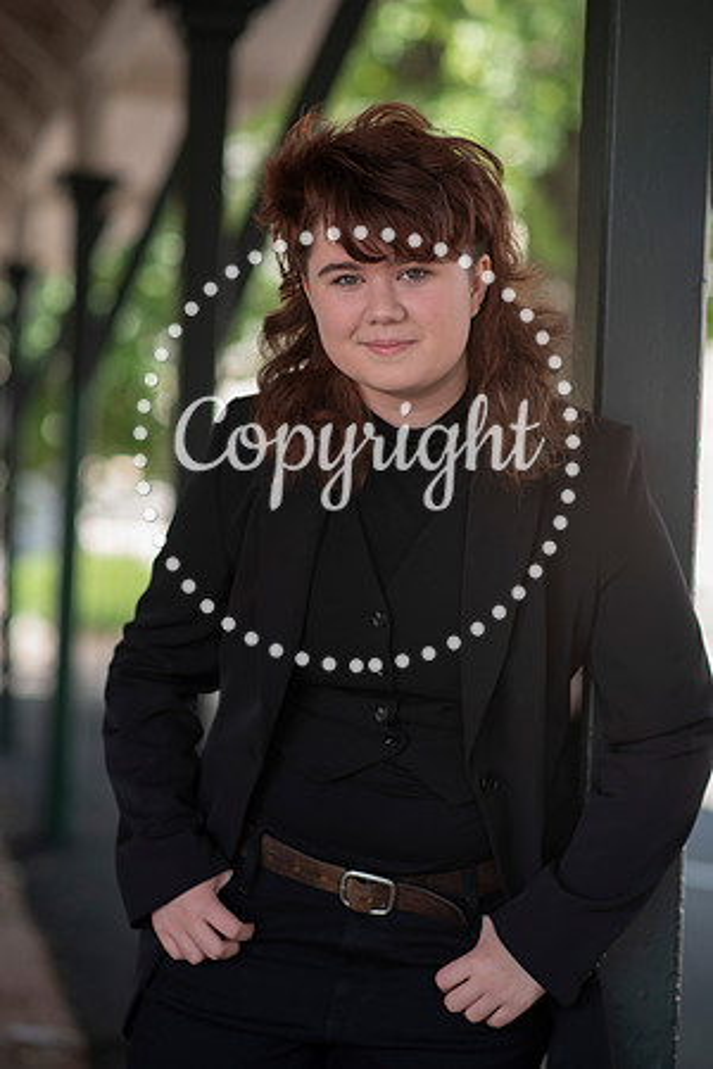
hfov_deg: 16.1
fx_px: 2525
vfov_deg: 23.9
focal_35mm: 85
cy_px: 534
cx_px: 356
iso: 200
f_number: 2.5
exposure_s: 1/320
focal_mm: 85
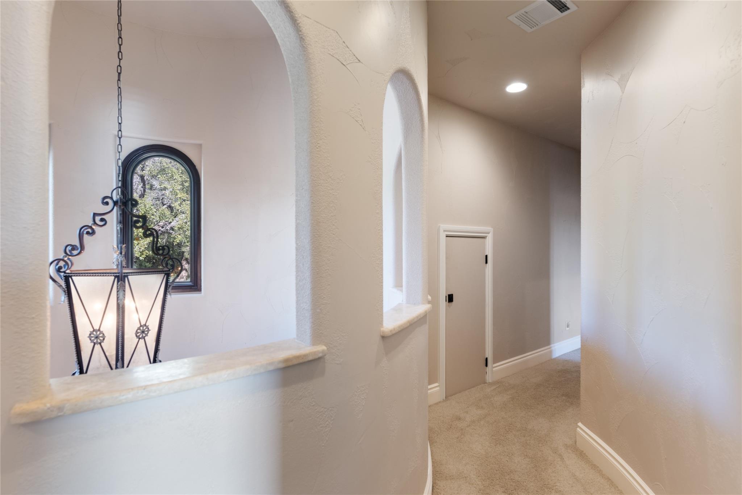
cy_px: 248
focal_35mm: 17
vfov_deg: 70.5
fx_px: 350
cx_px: 371
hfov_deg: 93.3
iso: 400
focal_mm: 17
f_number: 8
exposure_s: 1/6
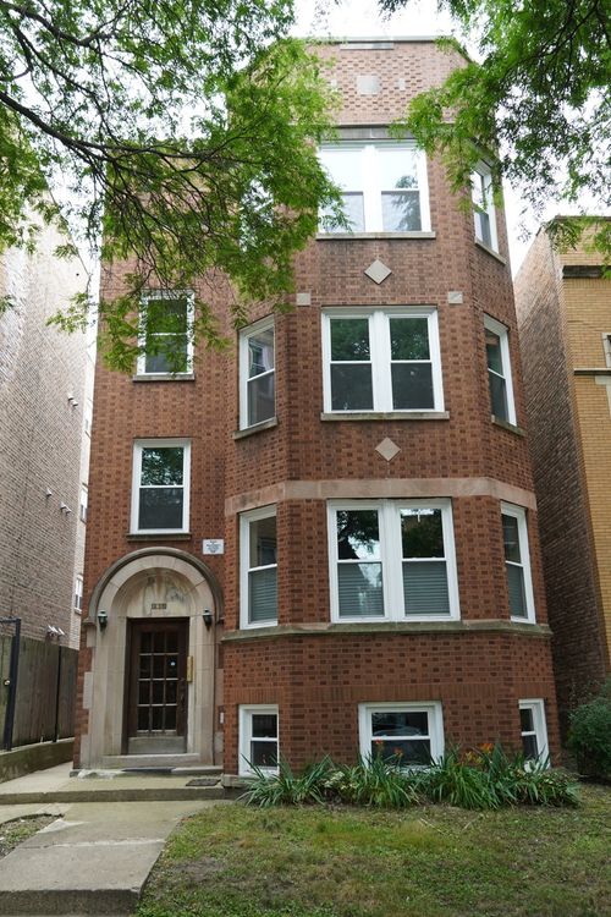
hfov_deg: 41.7
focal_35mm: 32
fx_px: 802
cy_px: 458
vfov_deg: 59.5
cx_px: 306
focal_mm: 21
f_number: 4.5
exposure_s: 1/60
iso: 100
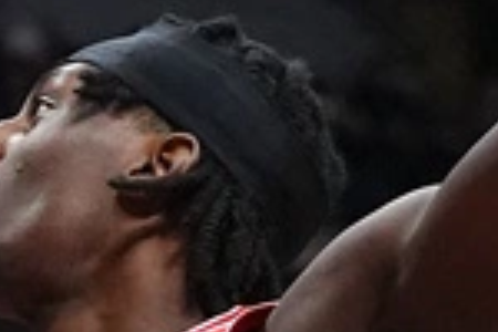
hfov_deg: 3.2
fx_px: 8617
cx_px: -1169
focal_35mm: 623
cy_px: 681
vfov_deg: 2.2
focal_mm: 61
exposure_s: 1/2000
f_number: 2.8
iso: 5000
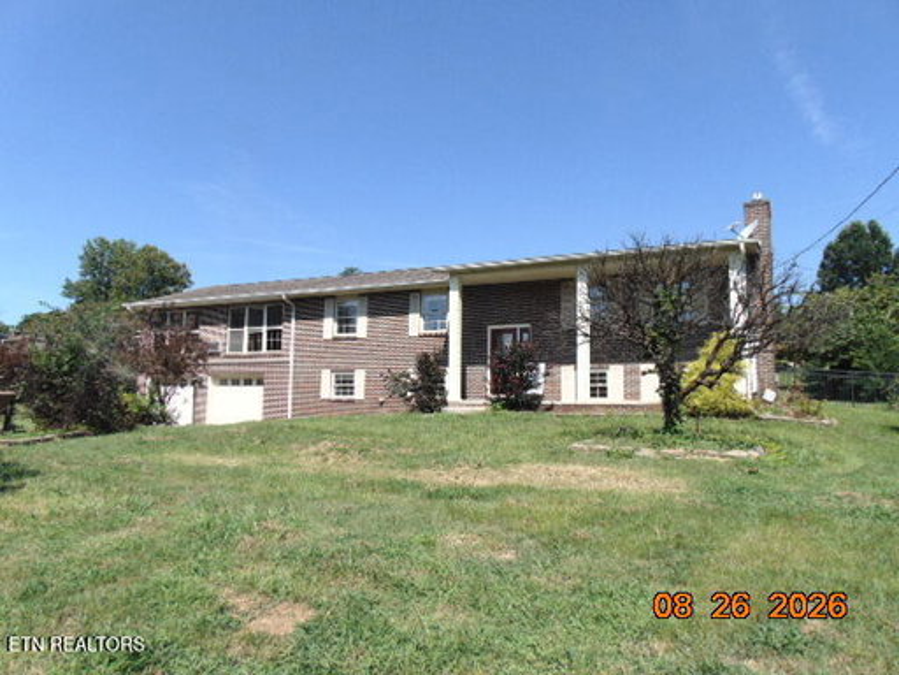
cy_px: 338
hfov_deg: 69.4
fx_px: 649
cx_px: 450
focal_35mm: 25
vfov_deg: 54.9
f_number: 7.7
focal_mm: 4.5
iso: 80
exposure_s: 1/250
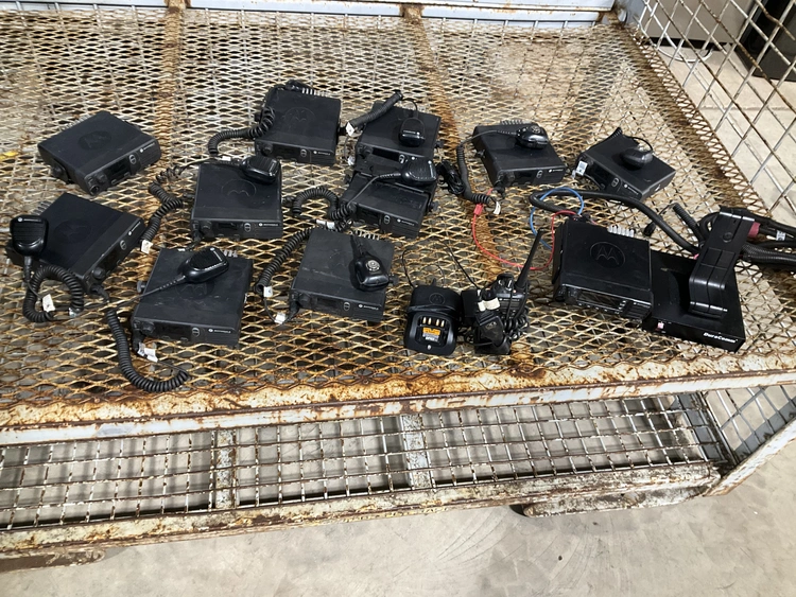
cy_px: 298
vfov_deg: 48.3
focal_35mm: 29
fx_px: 667
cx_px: 398
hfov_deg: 61.6
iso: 200
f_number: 1.8
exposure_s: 1/40
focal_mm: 3
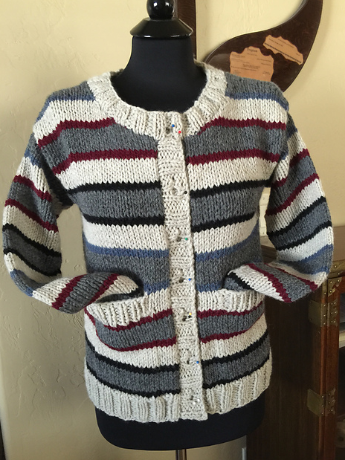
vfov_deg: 60.0
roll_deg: +2.7
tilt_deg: -9.0
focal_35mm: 30
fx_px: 399
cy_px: 236
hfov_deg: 46.8
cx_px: 172
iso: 80
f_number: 2.2
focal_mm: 4.15
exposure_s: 1/4
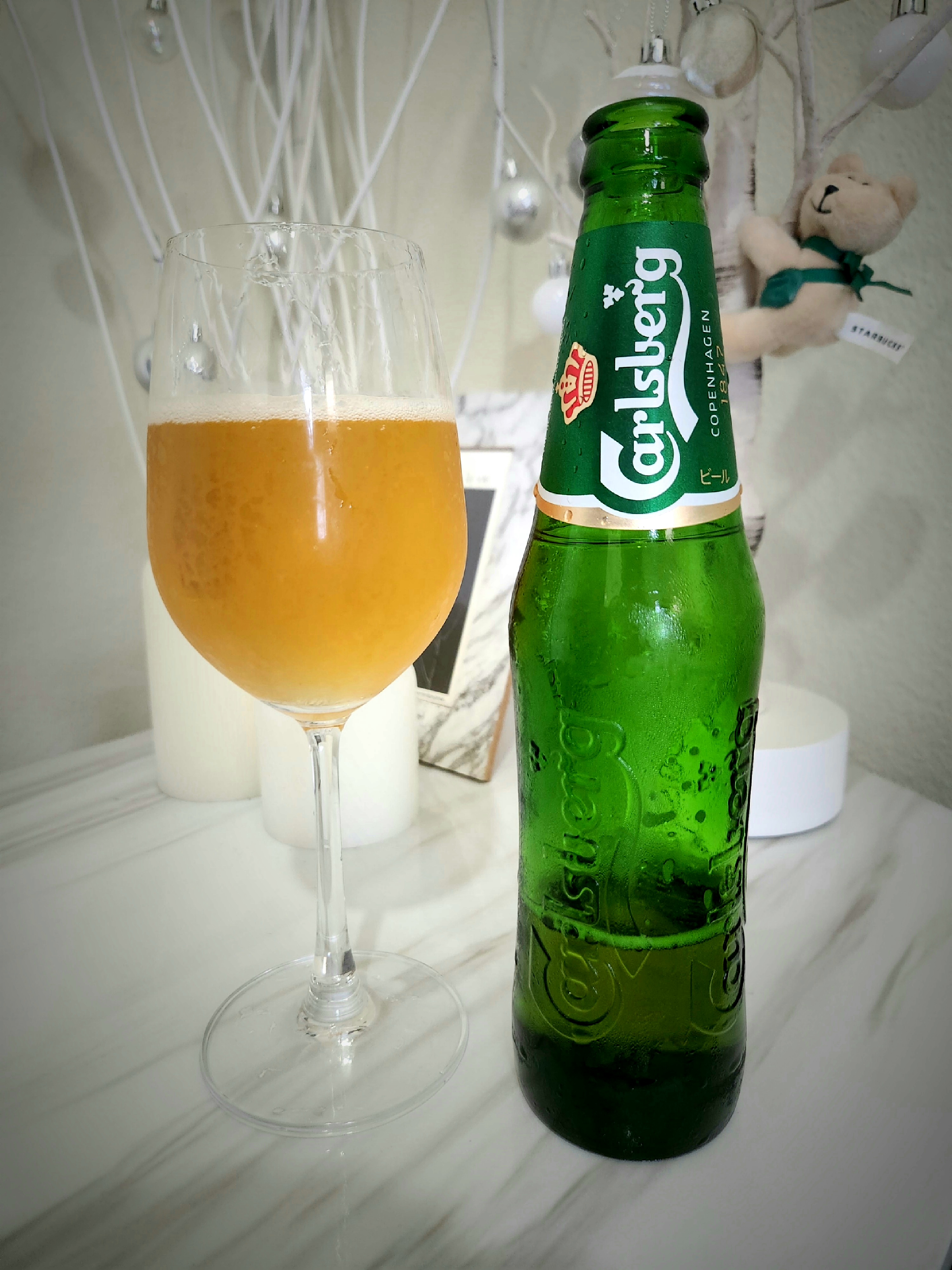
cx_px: 476
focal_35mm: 23
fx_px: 843
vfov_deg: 73.9
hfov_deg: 58.9
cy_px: 635
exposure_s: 1/120
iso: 400
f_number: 1.8
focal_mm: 5.4
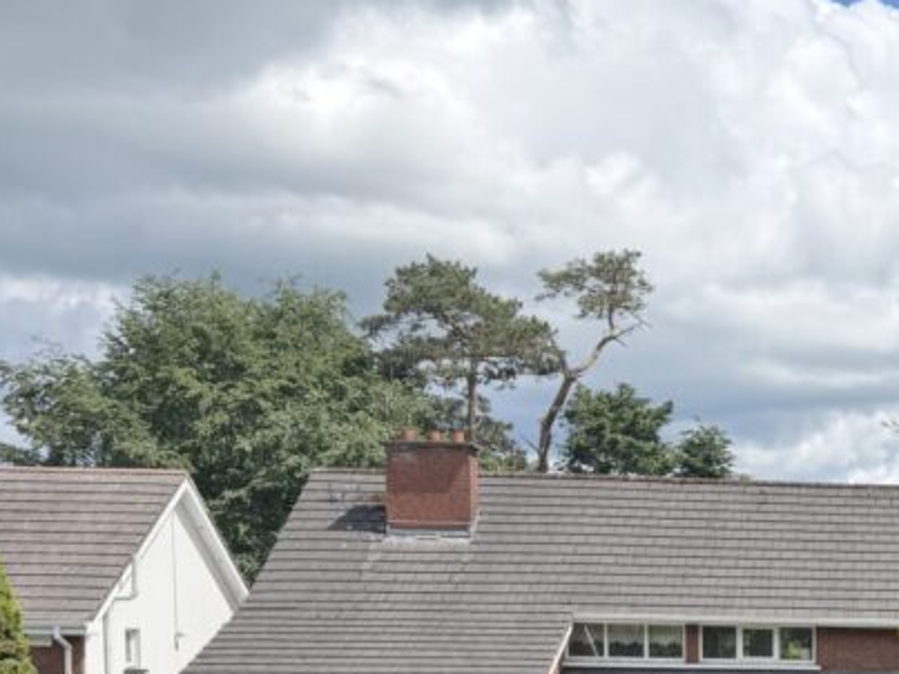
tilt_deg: -4.0
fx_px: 1584
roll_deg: -0.3
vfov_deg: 22.6
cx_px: 1095
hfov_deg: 27.6
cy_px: 743
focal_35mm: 61
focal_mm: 6.76
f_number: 1.78
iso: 100
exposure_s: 1/3759
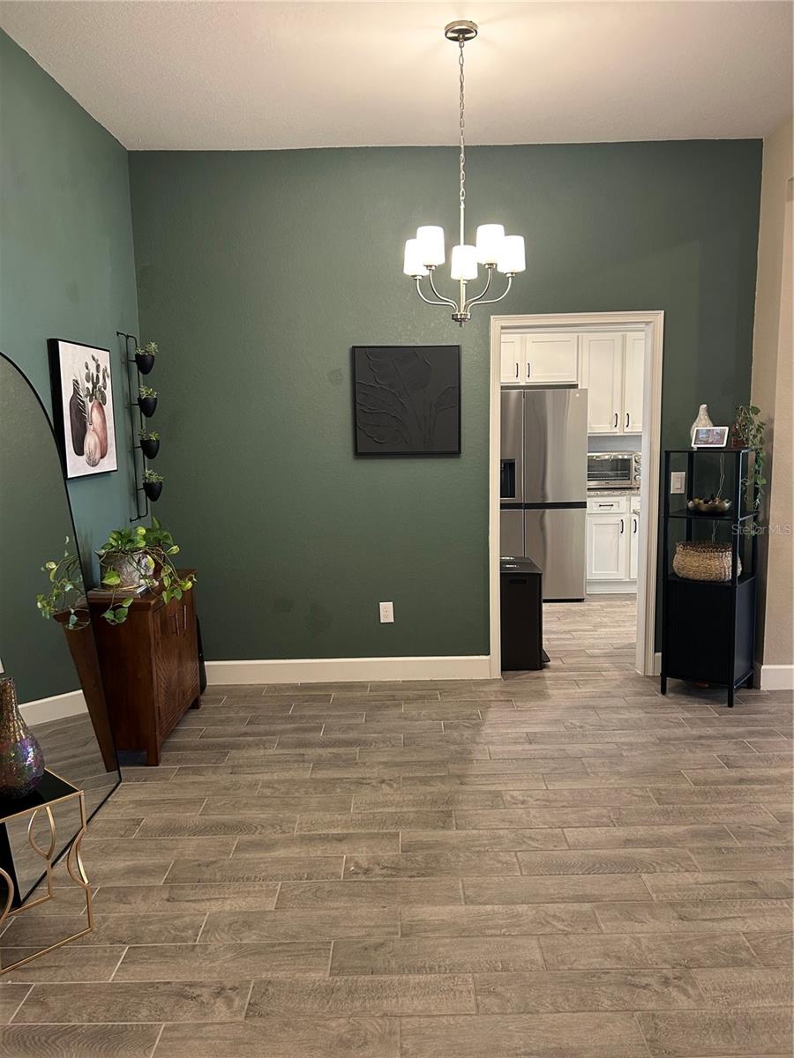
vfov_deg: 67.3
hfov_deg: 53.1
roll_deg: +1.2
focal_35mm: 26
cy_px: 529
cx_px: 397
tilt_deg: -7.9
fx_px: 795
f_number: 1.5
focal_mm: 5.7
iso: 160
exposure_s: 1/60
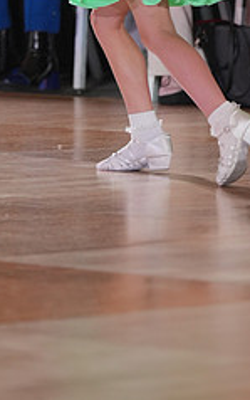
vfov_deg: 4.8
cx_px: 264
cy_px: -57
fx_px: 4725
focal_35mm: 434
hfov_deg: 3.0
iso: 1600
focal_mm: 175
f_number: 4
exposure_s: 1/400
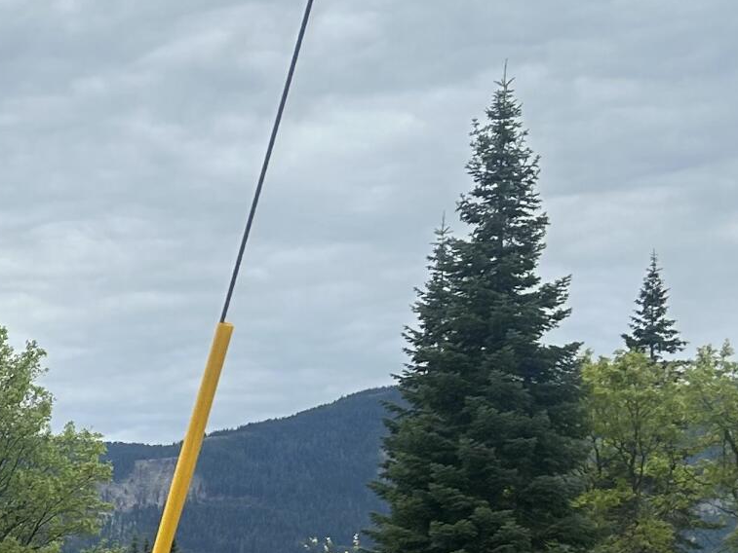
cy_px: 717
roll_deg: -0.6
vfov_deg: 13.8
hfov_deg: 17.3
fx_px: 2196
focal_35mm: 103
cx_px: -345
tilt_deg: -2.3
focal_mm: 5.7
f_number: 1.5
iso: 50
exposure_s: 1/5587
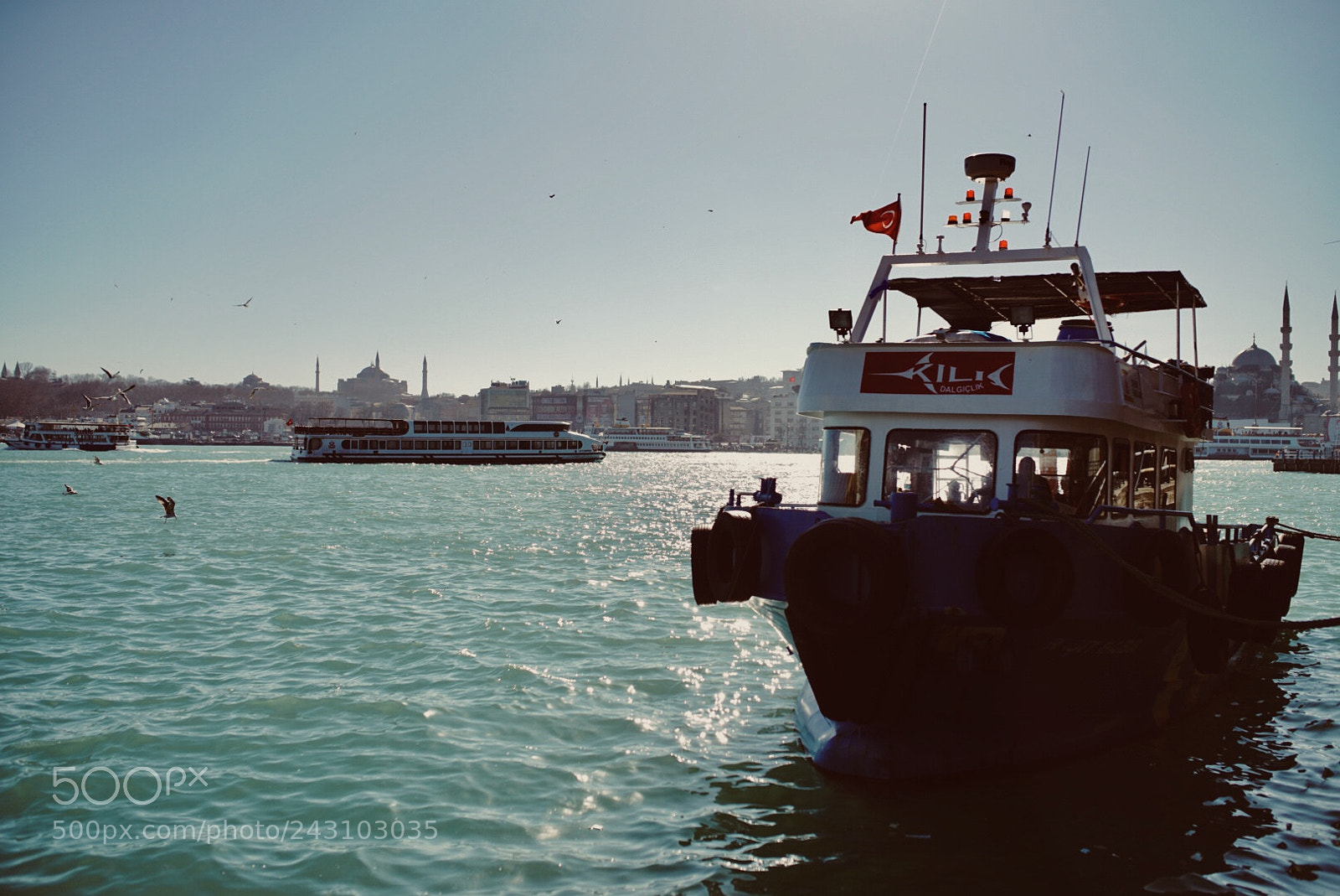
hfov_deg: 54.4
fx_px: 1304
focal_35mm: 35
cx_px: 670
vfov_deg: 37.9
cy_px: 448
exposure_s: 1/3200
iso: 64
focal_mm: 35
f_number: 2.5
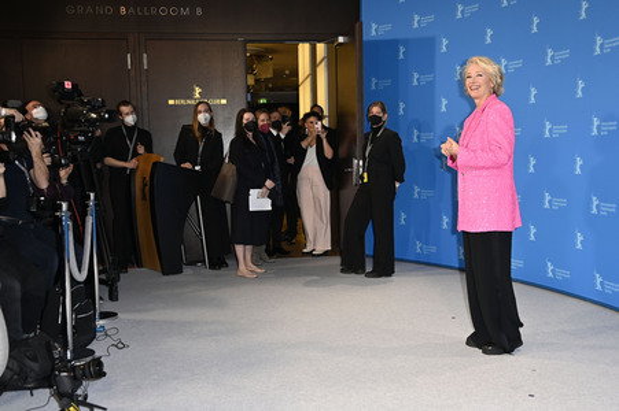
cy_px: 206
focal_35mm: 36
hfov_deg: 53.2
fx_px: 619
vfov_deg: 36.8
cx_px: 310
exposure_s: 1/200
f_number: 5.6
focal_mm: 36
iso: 1600
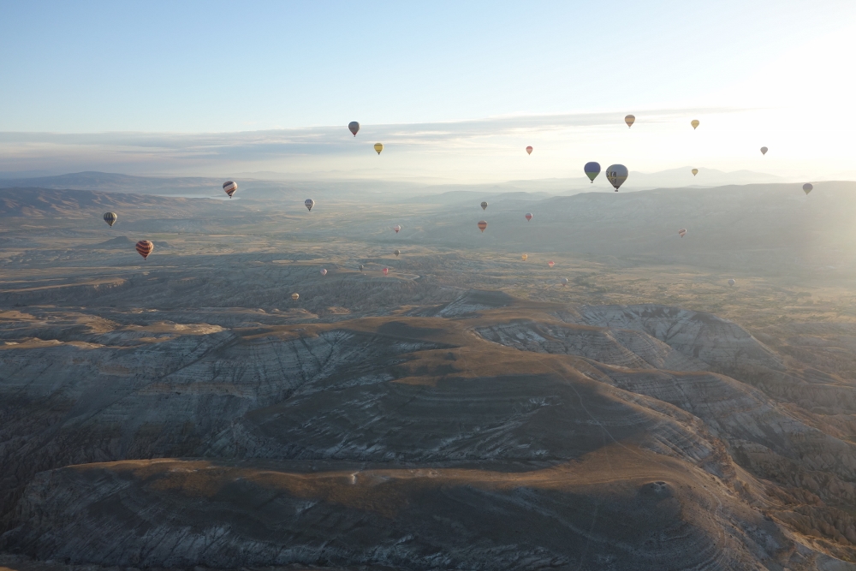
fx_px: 690
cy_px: 286
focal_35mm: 29
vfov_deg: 45.0
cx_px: 428
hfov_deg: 63.7
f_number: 5.6
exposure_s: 1/200
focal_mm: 10.63
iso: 125
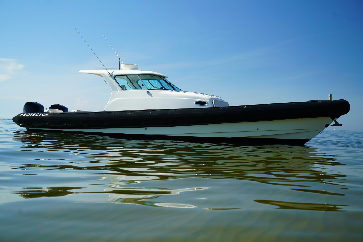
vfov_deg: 27.5
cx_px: 182
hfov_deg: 40.3
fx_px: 494
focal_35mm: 49
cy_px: 121
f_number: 5
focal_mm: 49
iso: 100
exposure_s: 1/250
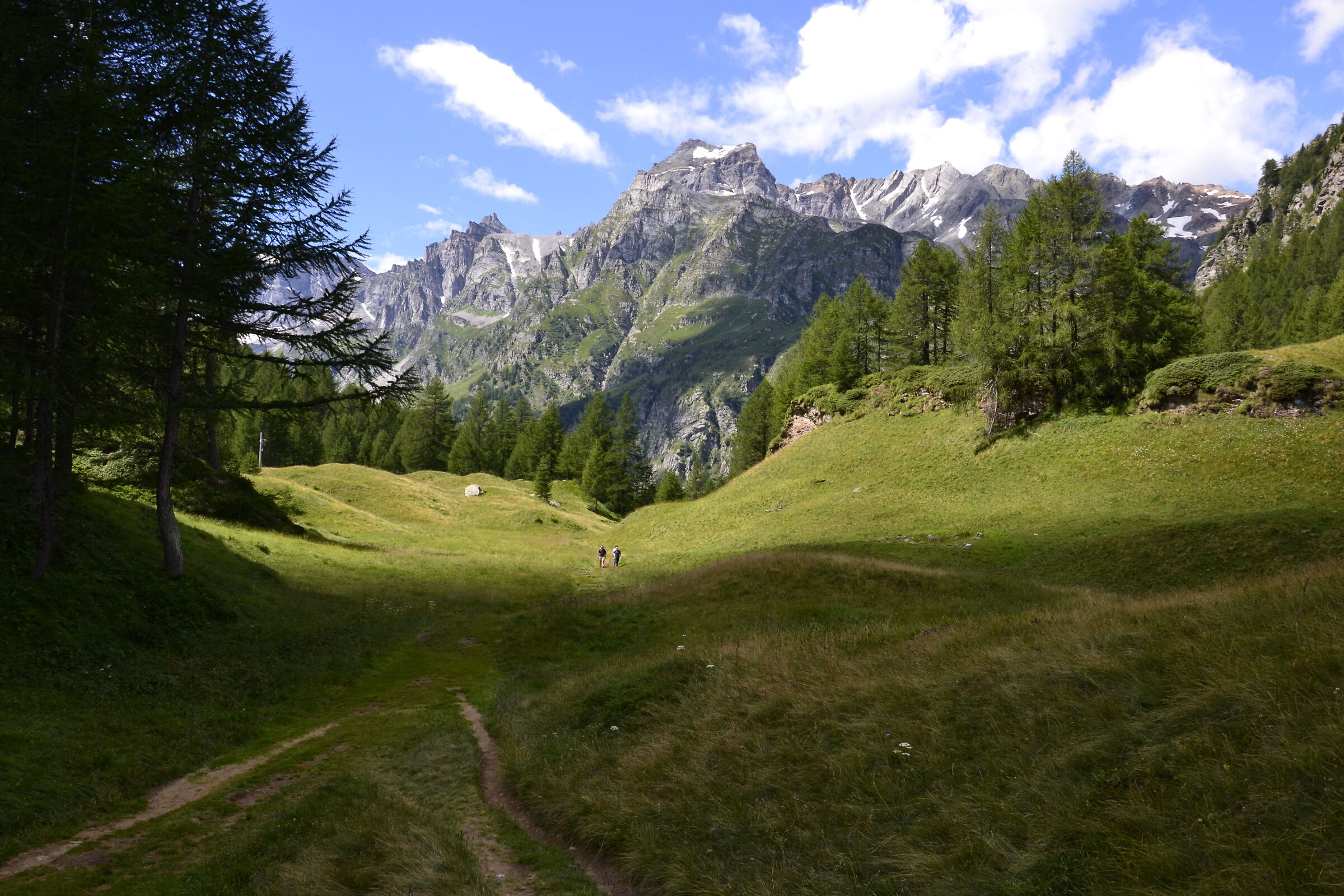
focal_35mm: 27
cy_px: 448
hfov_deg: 67.4
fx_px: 1008
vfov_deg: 47.9
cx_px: 672
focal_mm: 18
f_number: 10
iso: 400
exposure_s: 1/250
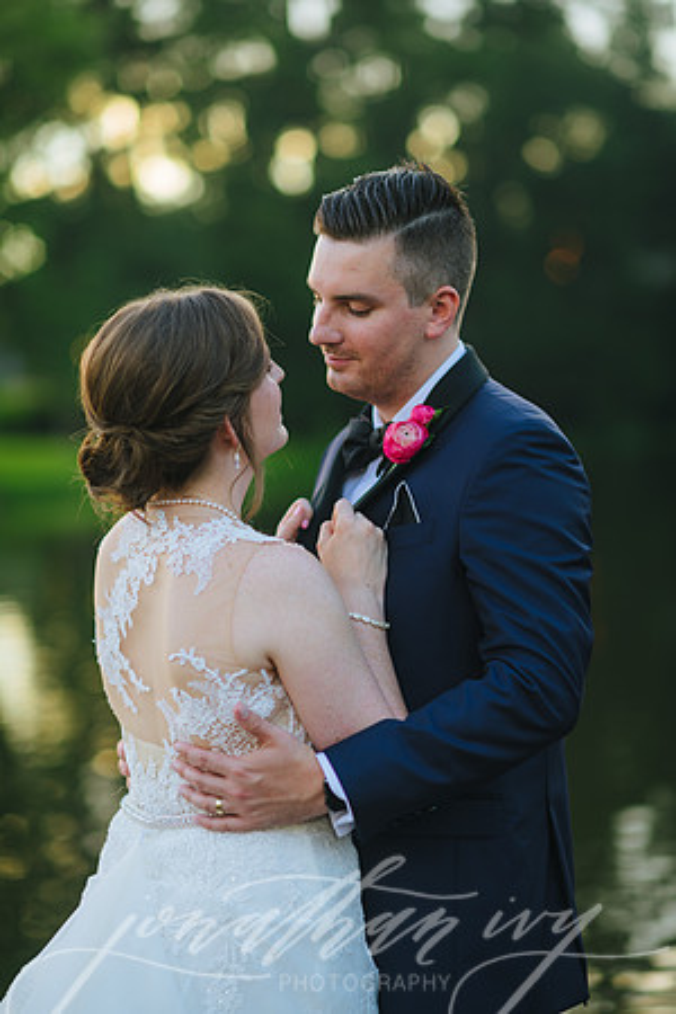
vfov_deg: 23.9
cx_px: 338
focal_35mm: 85
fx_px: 2394
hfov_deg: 16.1
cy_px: 507
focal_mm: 85
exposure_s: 1/250
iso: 100
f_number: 2
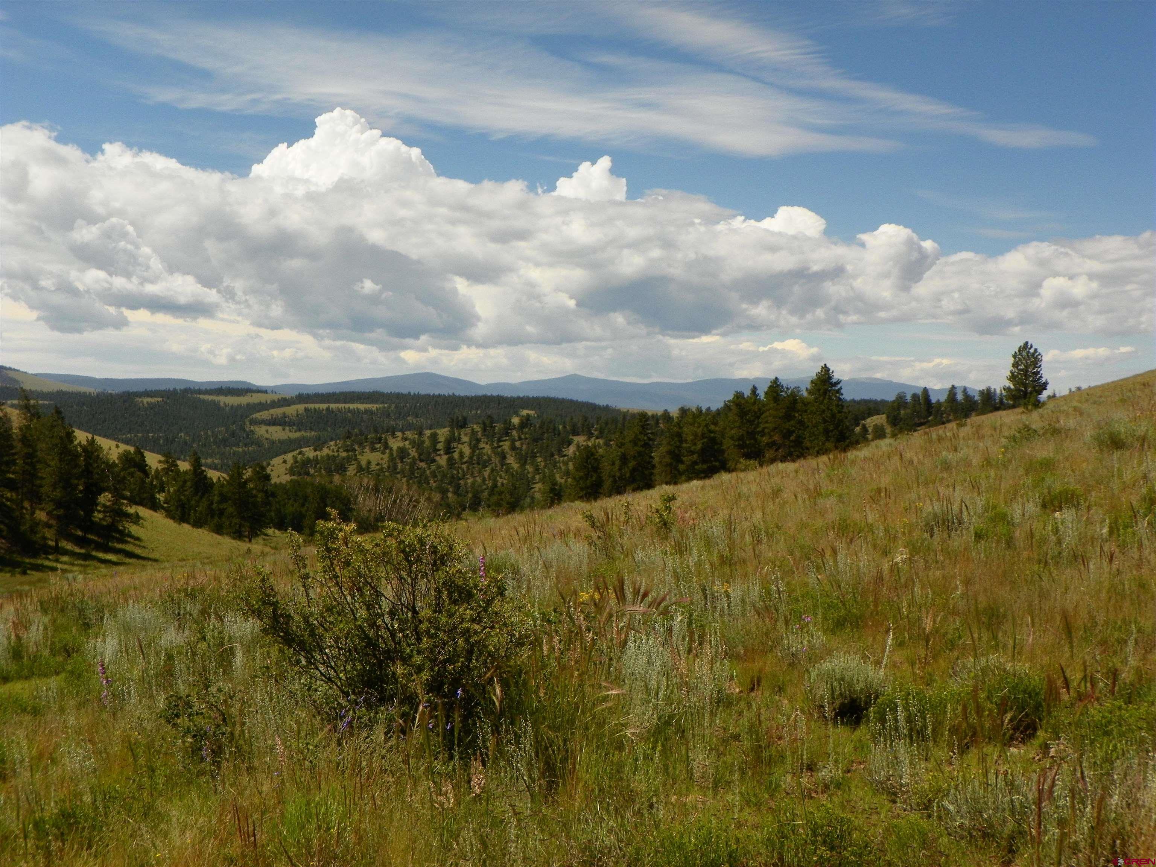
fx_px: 1670
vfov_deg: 29.1
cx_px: 578
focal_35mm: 50
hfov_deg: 38.2
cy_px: 434
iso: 64
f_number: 5.6
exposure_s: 1/640
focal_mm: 8.9
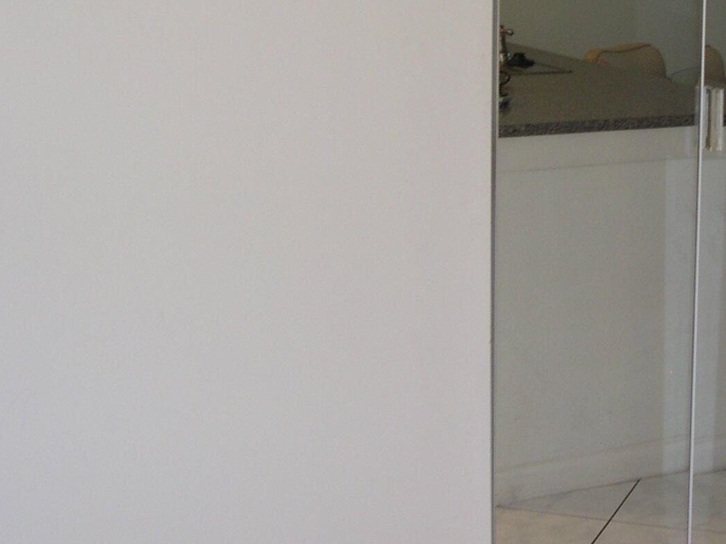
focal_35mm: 82
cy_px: 96
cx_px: 647
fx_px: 1720
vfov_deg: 17.8
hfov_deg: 23.2
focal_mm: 8
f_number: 2.8
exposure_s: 1/30
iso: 100
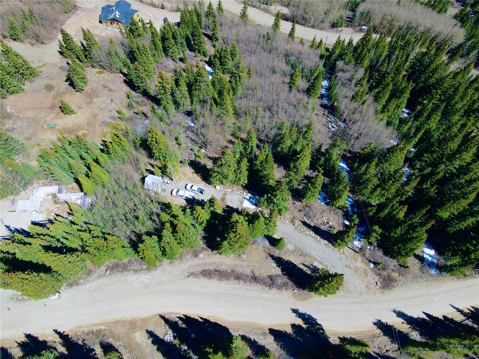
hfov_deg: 71.6
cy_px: 180
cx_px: 240
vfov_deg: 56.8
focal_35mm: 24
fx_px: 332
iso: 100
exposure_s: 1/500
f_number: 2.8
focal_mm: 4.5
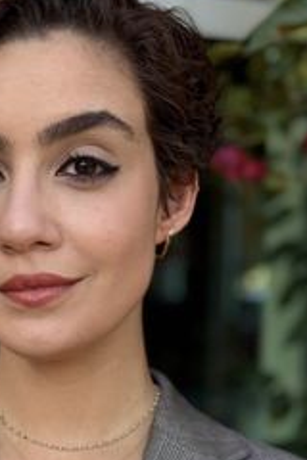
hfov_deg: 28.9
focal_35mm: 45
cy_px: 240
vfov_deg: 43.6
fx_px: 576
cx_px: 42
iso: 50
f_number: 1.6
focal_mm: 5.96
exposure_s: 1/348
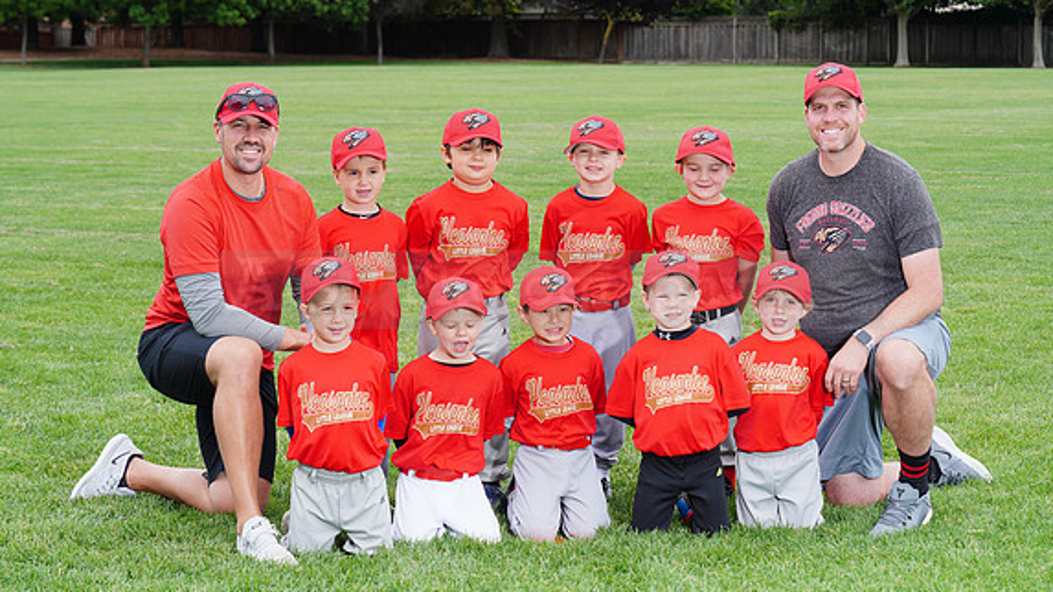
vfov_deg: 13.9
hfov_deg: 24.5
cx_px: 527
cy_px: 275
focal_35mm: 87
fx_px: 2429
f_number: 9
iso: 200
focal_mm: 82
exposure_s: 1/250
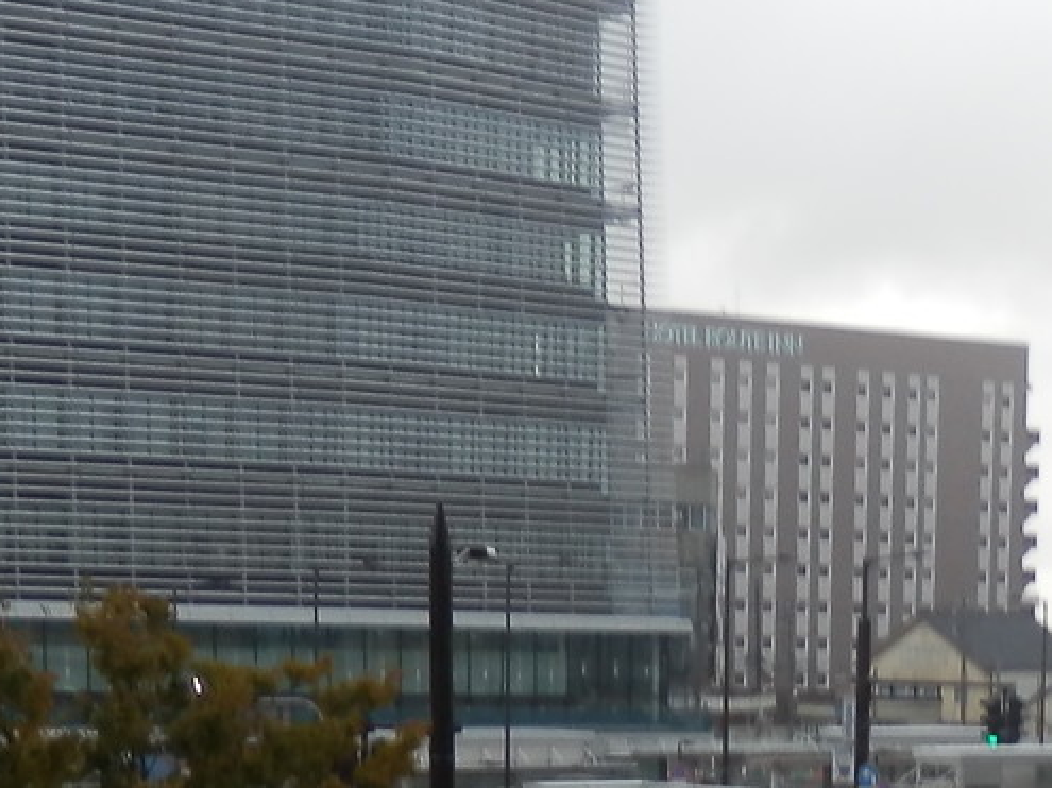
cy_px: 1107
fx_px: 3069
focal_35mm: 101
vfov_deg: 13.9
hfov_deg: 19.3
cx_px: 793
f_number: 3
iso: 80
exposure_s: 1/30
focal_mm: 4.5
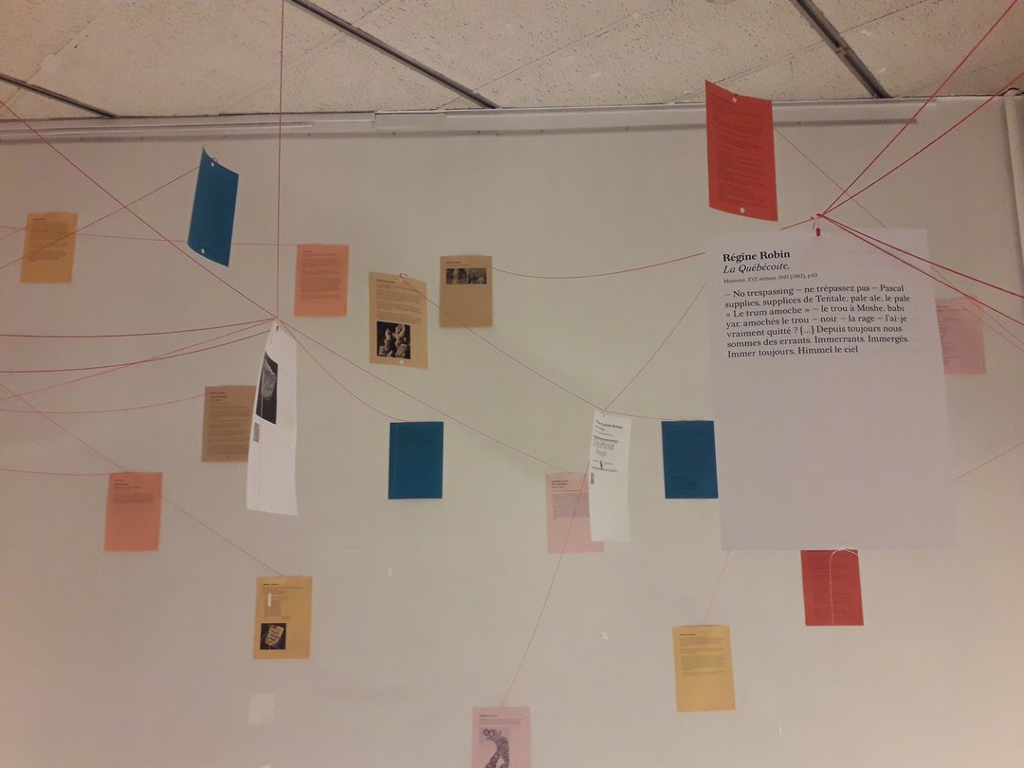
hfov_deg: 65.3
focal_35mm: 27
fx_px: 799
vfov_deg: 51.4
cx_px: 512
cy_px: 384
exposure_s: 1/50
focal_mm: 3.6
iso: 125
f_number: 1.9
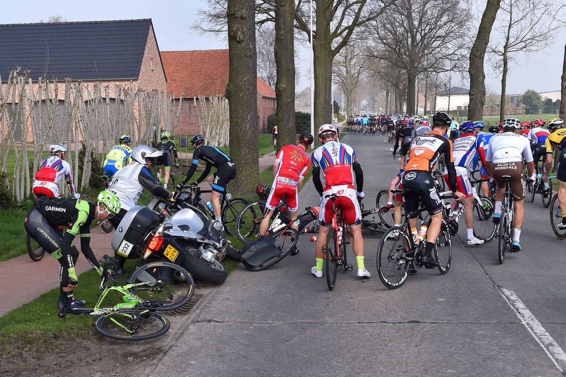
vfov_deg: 35.0
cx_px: 283
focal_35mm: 38
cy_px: 188
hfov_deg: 50.7
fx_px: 597
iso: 320
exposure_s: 1/640
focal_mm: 38
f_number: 5.6
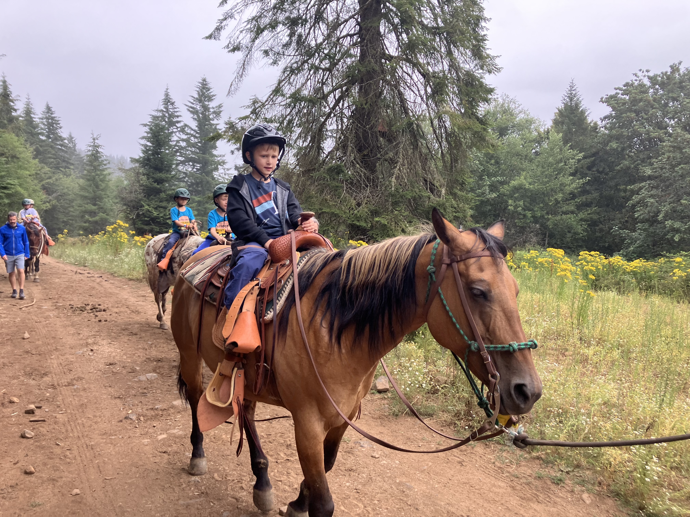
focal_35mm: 28
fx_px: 558
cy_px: 258
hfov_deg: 63.4
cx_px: 345
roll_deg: -2.9
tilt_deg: -3.0
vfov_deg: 49.7
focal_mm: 3.99
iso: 25
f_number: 1.8
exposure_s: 1/226
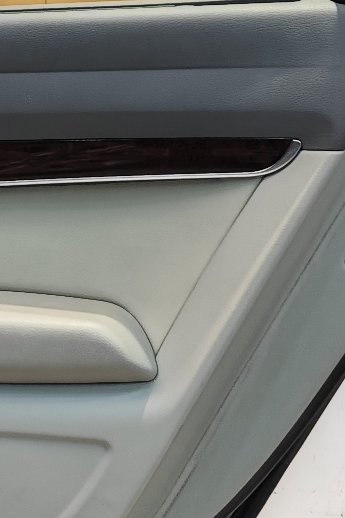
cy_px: 34
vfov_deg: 21.6
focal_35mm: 92
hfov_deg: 13.3
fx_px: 1322
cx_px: -293
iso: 400
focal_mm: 8.7
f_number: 1.9
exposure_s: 1/56.5
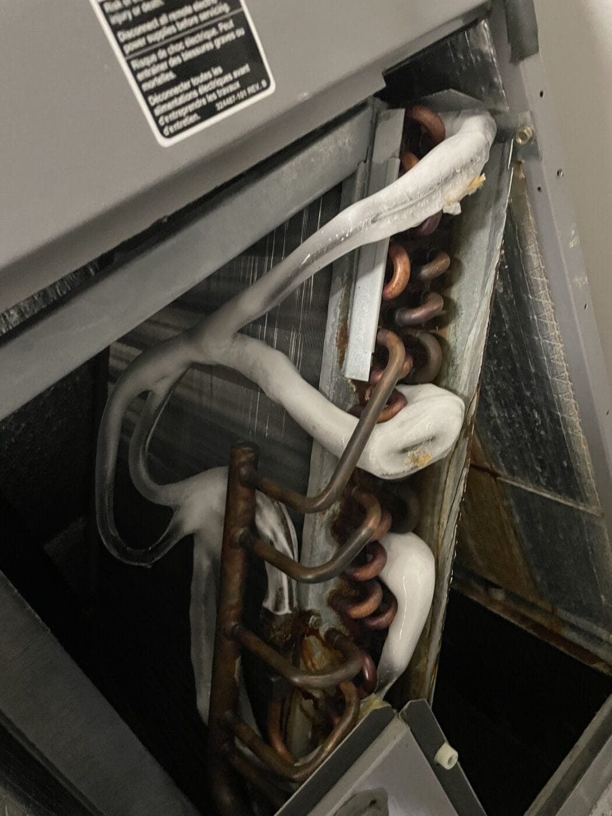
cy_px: 408
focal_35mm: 26
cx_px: 306
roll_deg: +26.5
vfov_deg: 67.3
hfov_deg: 53.1
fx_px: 613
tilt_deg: -27.9
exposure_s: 1/30
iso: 1000
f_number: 1.6
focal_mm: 4.2
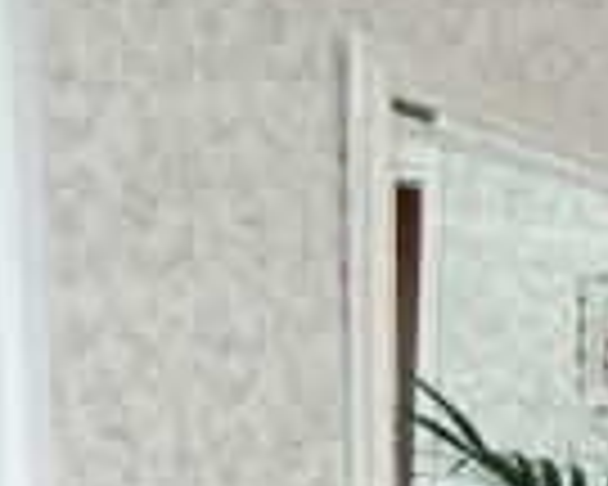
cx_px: 1455
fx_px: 2213
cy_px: 700
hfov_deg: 12.4
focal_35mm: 123
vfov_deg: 12.0
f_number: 3.5
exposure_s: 1/60
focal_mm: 18
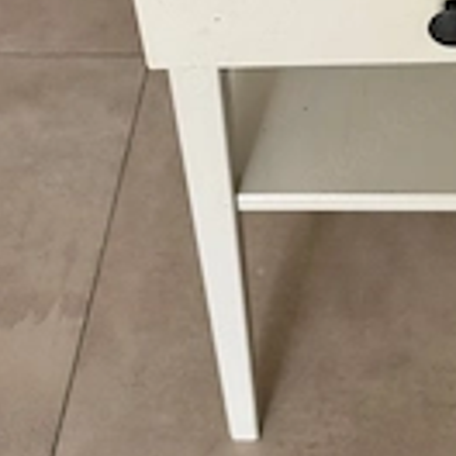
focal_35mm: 129
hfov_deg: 13.3
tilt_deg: -38.8
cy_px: -111
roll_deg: +2.9
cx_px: 473
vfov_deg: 13.1
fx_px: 1923
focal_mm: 6.76
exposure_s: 1/121
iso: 80
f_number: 1.78
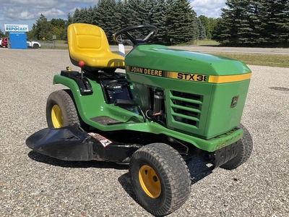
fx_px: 242
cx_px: 144
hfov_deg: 61.7
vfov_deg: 48.2
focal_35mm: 29
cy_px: 108
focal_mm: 3
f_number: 1.8
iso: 25
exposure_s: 1/1912
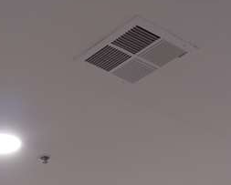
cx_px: -38
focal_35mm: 104
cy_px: 487
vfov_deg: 11.4
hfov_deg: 17.6
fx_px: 712
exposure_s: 1/3
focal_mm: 23
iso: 500
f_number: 11
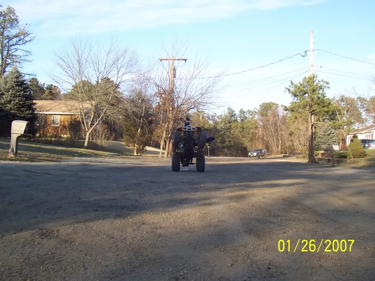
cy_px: 140
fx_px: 401
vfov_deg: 38.7
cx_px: 188
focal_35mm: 37
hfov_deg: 50.1
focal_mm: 5.6
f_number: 2.8
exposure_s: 1/350
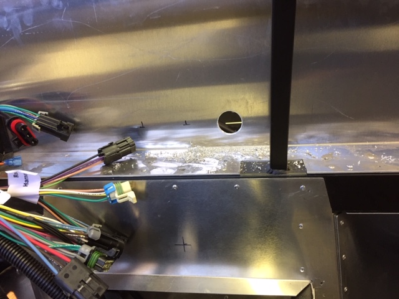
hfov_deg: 61.7
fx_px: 334
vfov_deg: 48.2
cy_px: 150
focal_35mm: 29
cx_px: 200
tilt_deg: -19.3
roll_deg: +5.1
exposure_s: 1/30
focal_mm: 4.15
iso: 50
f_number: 2.2
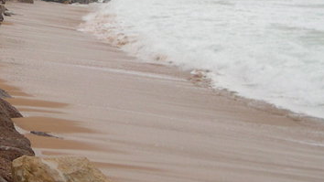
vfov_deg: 10.3
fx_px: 1005
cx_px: -55
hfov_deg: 17.5
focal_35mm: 117
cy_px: 37
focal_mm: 8
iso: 100
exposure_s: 1/620
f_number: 2.8
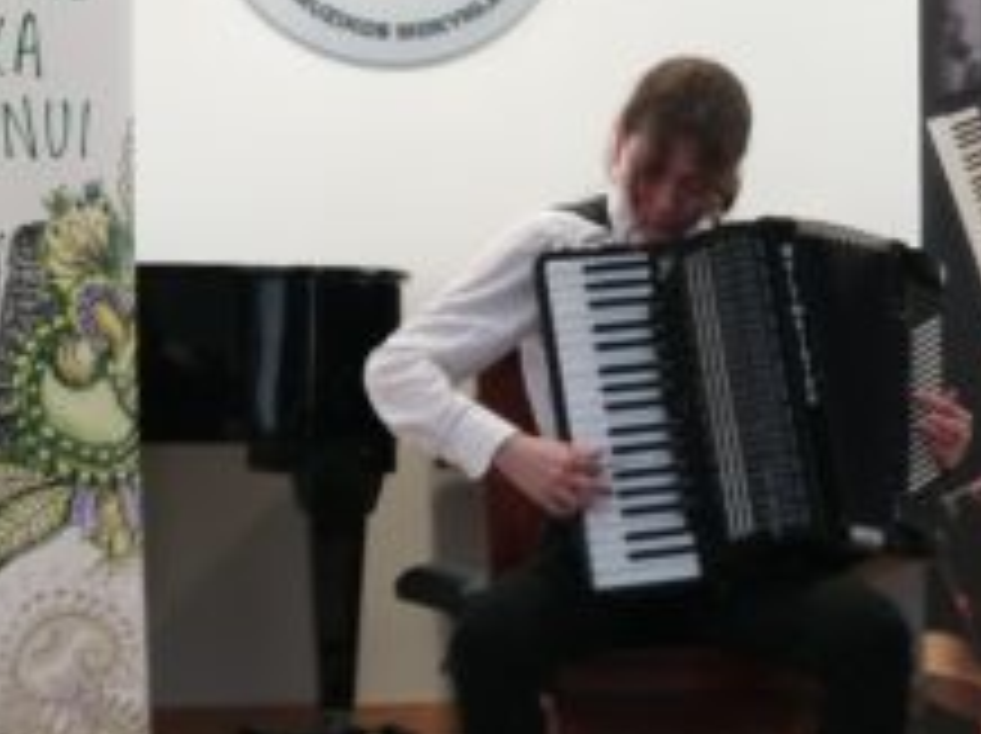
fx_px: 2887
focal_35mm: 102
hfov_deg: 19.3
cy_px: 329
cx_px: 565
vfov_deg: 14.5
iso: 200
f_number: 2.4
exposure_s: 1/33
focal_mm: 5.54
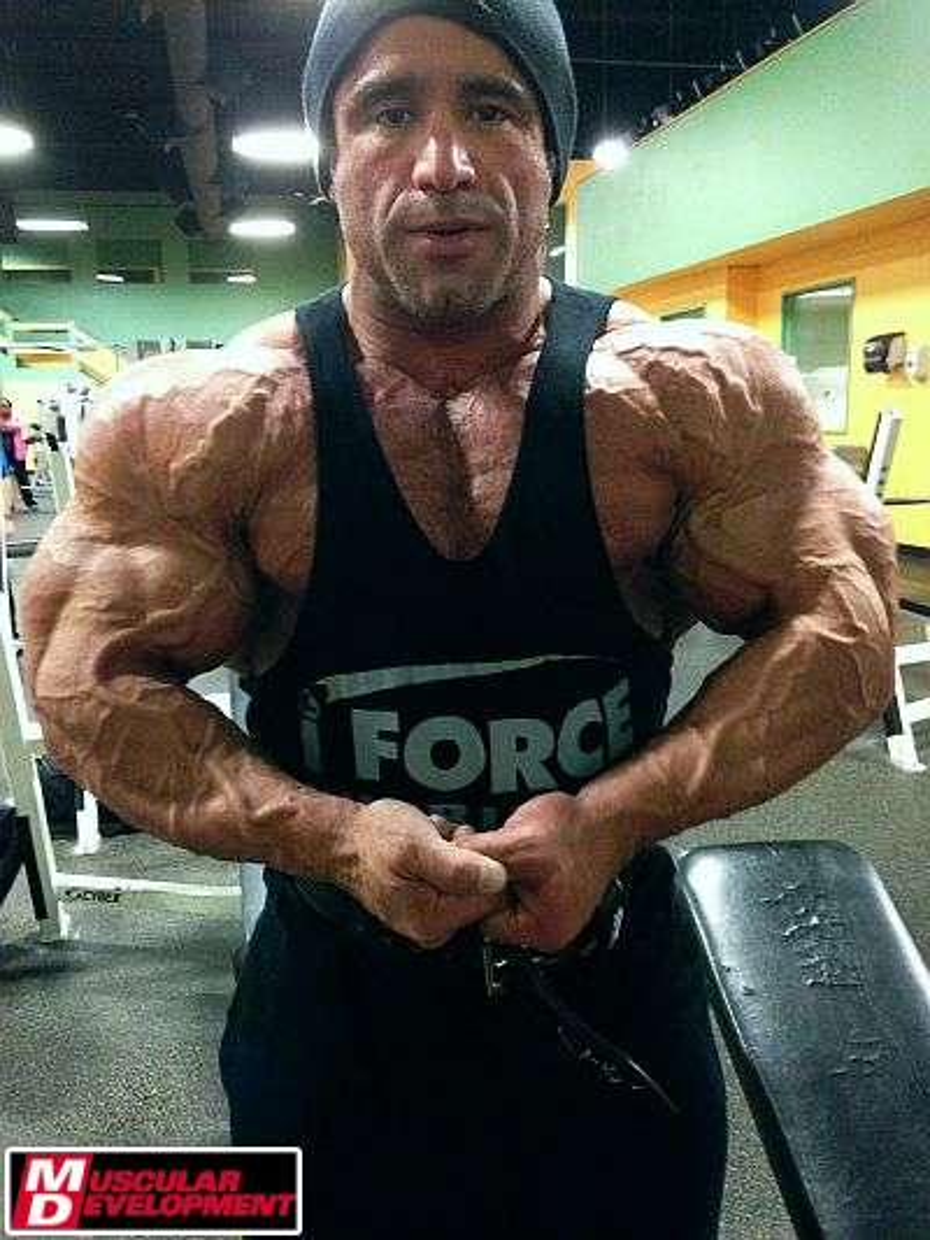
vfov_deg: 55.3
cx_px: 465
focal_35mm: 33
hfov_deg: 43.0
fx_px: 1182
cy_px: 620
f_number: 2.4
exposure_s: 1/15
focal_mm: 4.12
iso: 500
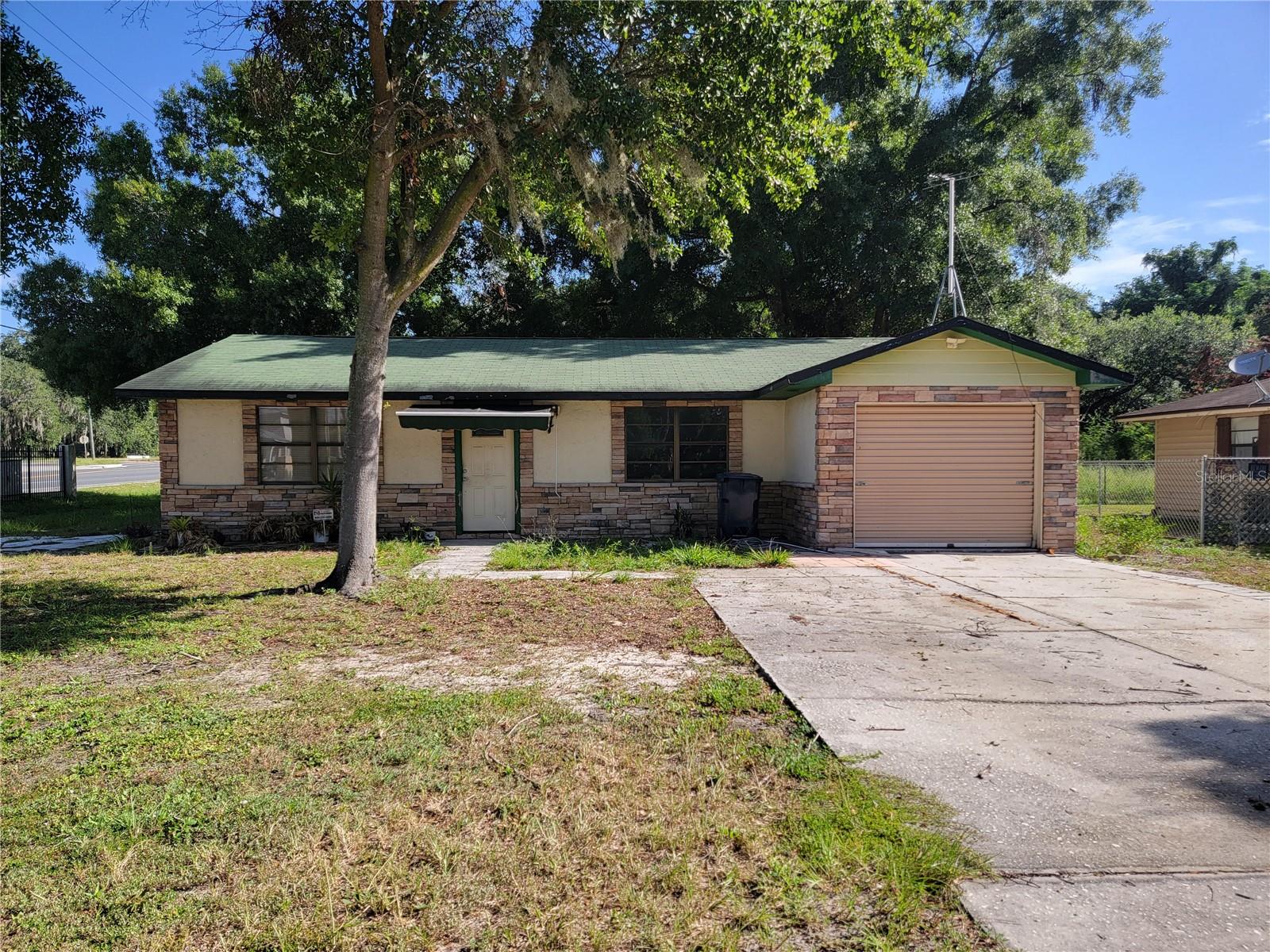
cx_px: 635
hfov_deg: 71.6
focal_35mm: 24
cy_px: 476
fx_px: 881
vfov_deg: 56.8
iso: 16
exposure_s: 1/471
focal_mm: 6.7
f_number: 1.8
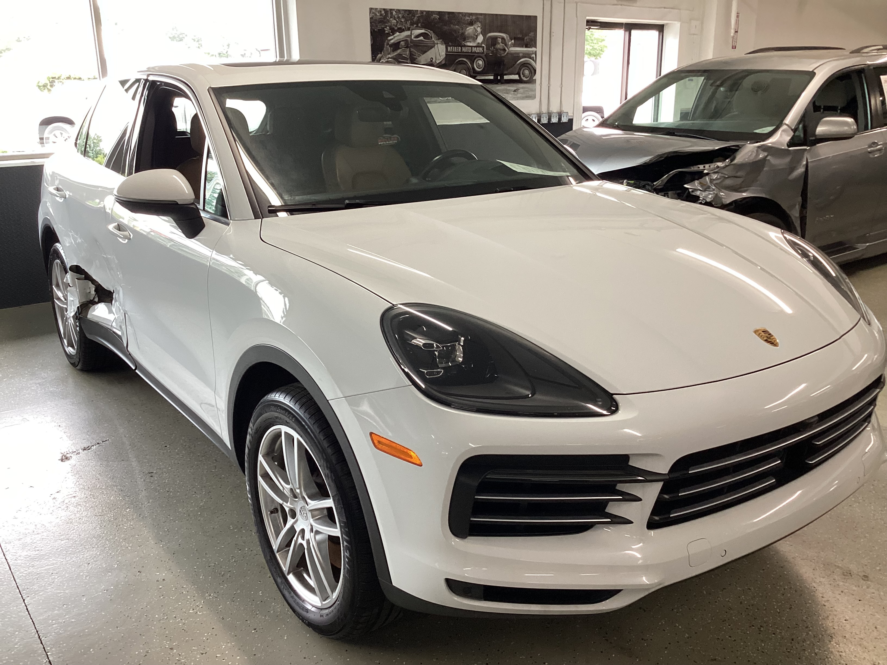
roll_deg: +1.0
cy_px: 332
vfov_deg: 45.4
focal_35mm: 31
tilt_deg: -19.0
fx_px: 794
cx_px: 444
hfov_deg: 58.4
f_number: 2.4
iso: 100
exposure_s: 1/60
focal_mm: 3.3
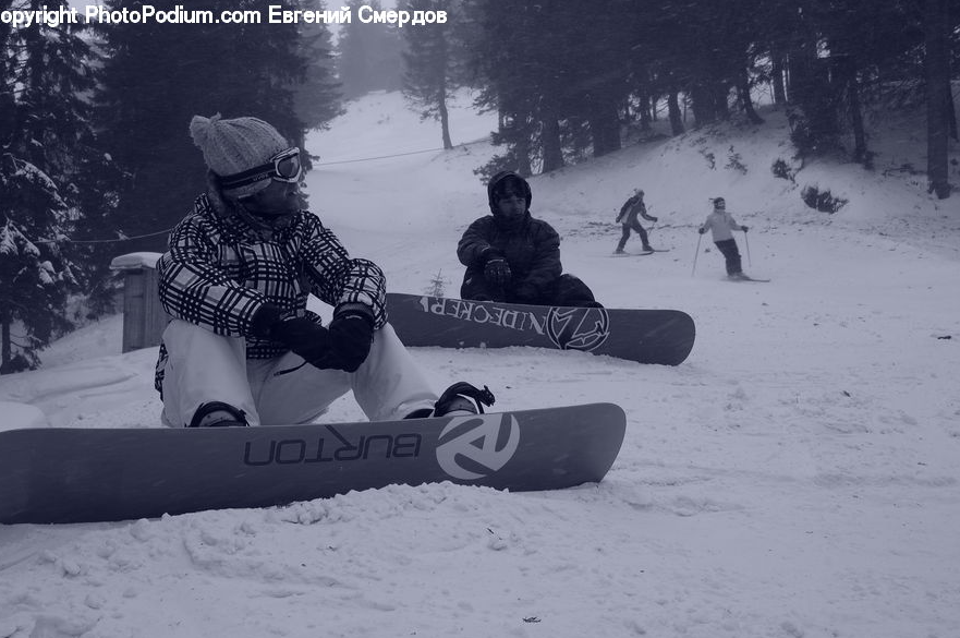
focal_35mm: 48
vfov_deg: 28.3
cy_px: 315
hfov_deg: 41.5
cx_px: 475
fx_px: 1265
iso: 200
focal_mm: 31
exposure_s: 1/200
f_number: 10
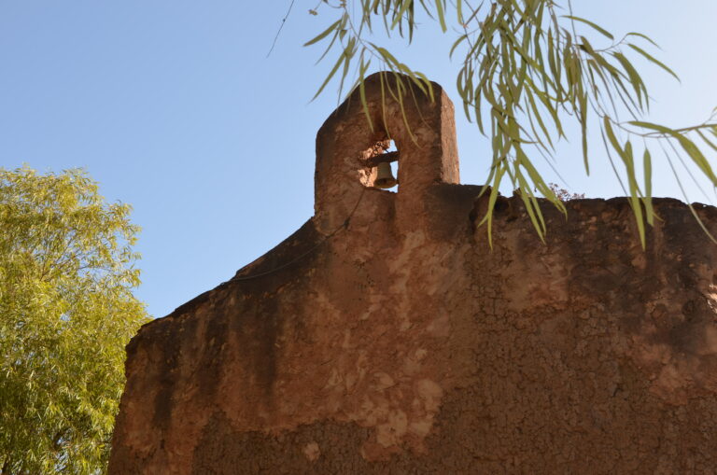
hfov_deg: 42.4
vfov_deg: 28.8
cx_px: 358
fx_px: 924
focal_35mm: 46
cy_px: 238
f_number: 7.1
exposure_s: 1/200
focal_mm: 31
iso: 100
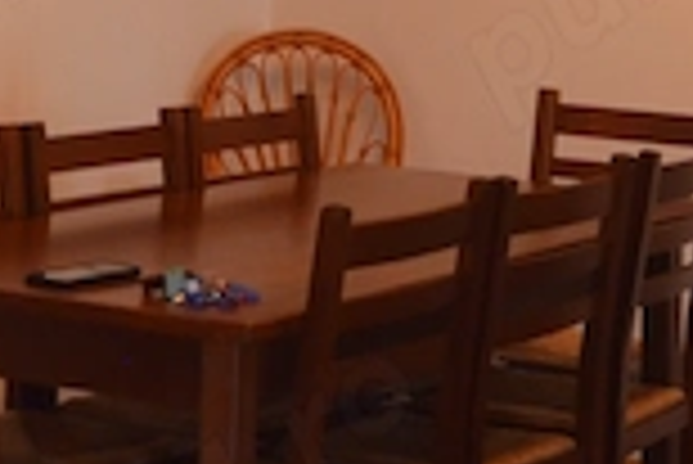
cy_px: -189
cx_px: 436
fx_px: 2697
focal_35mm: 140
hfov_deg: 14.6
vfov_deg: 9.6
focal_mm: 24
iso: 1600
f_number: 3.8
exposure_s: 1/200
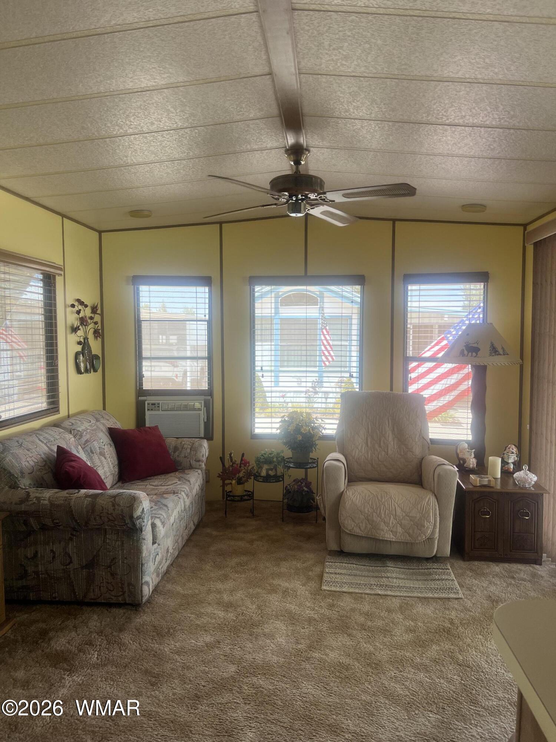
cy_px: 371
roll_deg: +0.7
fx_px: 557
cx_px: 278
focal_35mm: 26
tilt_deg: -2.3
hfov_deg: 53.1
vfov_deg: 67.3
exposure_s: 1/152
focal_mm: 5.7
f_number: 1.5
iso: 64
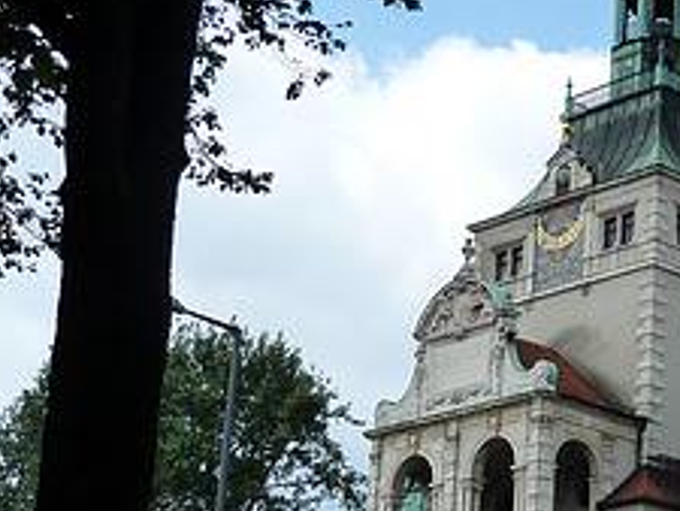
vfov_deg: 14.3
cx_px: 722
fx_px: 2024
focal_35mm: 103
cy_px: 443
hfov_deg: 18.4
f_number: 4
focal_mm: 6.5
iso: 125
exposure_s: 1/400
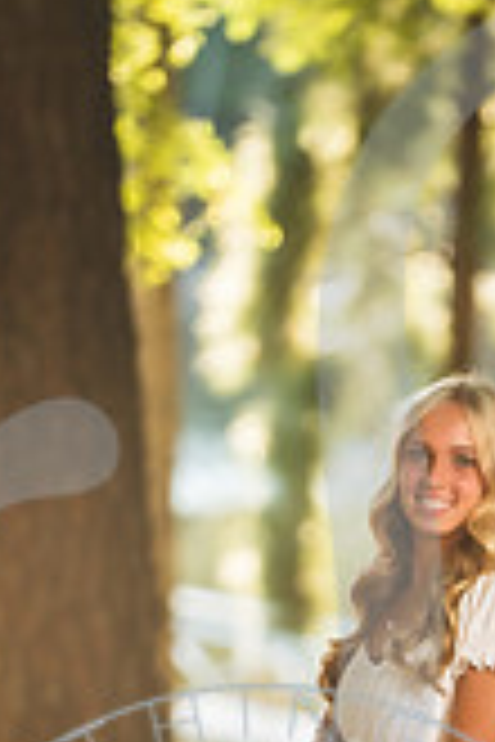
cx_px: 468
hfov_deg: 3.3
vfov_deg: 4.9
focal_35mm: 422
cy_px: 760
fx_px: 8703
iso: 100
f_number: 2.8
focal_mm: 155
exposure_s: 1/200
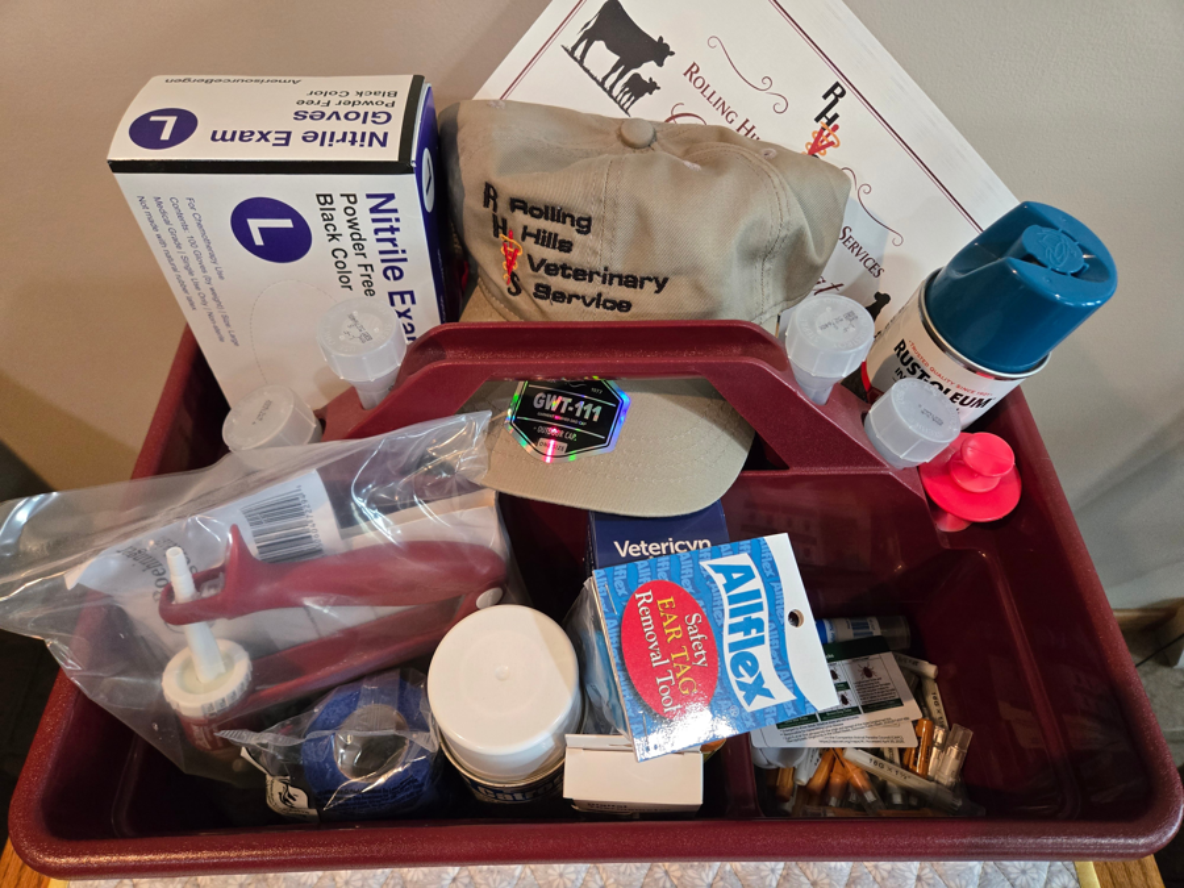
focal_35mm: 23
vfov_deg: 58.9
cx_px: 592
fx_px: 787
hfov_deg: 73.9
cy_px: 444
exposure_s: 1/120
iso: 640
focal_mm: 5.4
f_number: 1.8
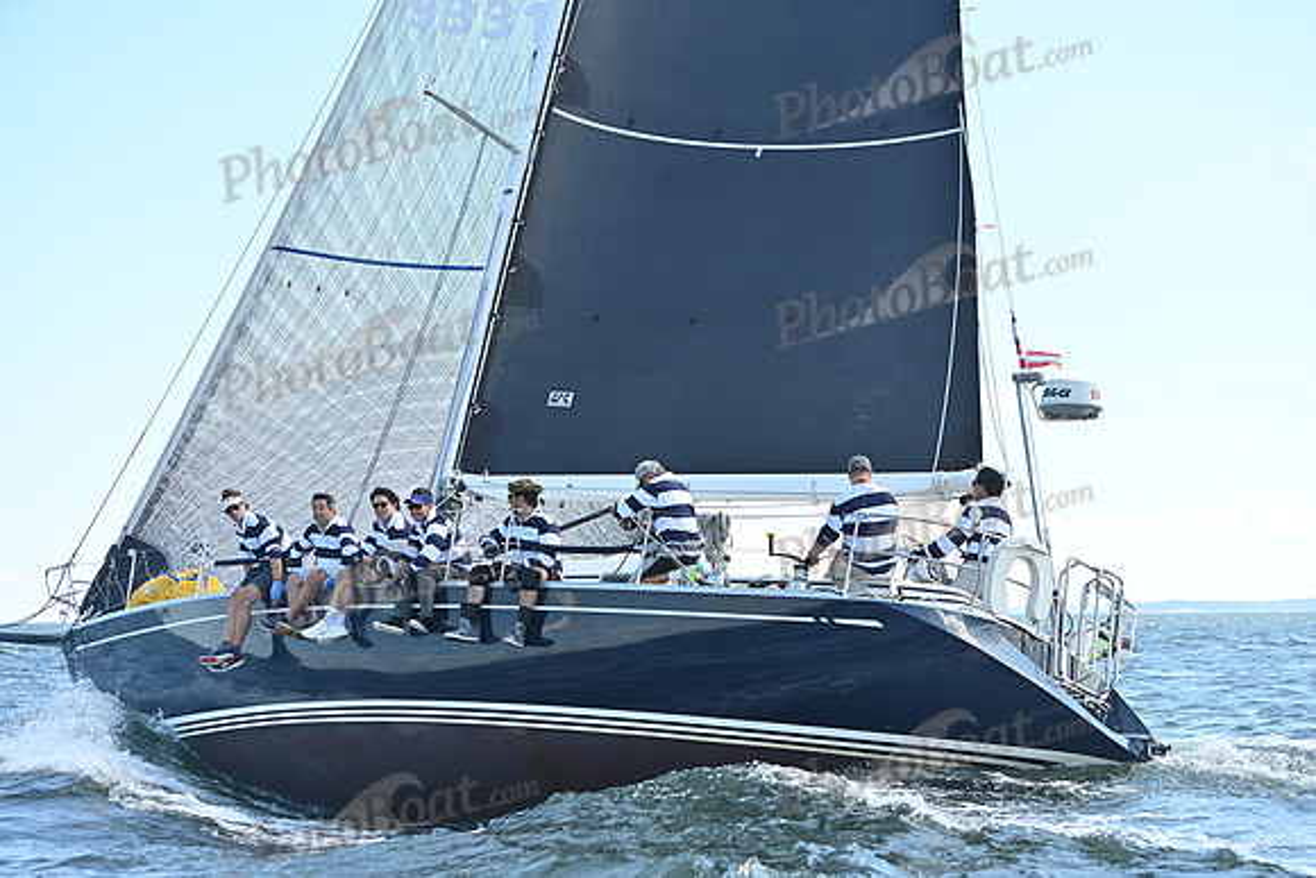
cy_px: 439
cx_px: 658
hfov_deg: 28.8
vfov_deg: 19.5
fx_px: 2559
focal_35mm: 70
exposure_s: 1/1250
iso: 250
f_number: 4
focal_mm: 70
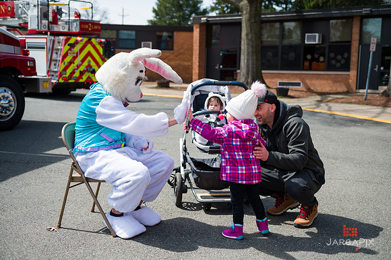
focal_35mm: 44
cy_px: 130
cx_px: 196
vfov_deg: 30.5
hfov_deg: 44.5
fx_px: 478
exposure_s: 1/2500
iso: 200
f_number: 4
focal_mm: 44
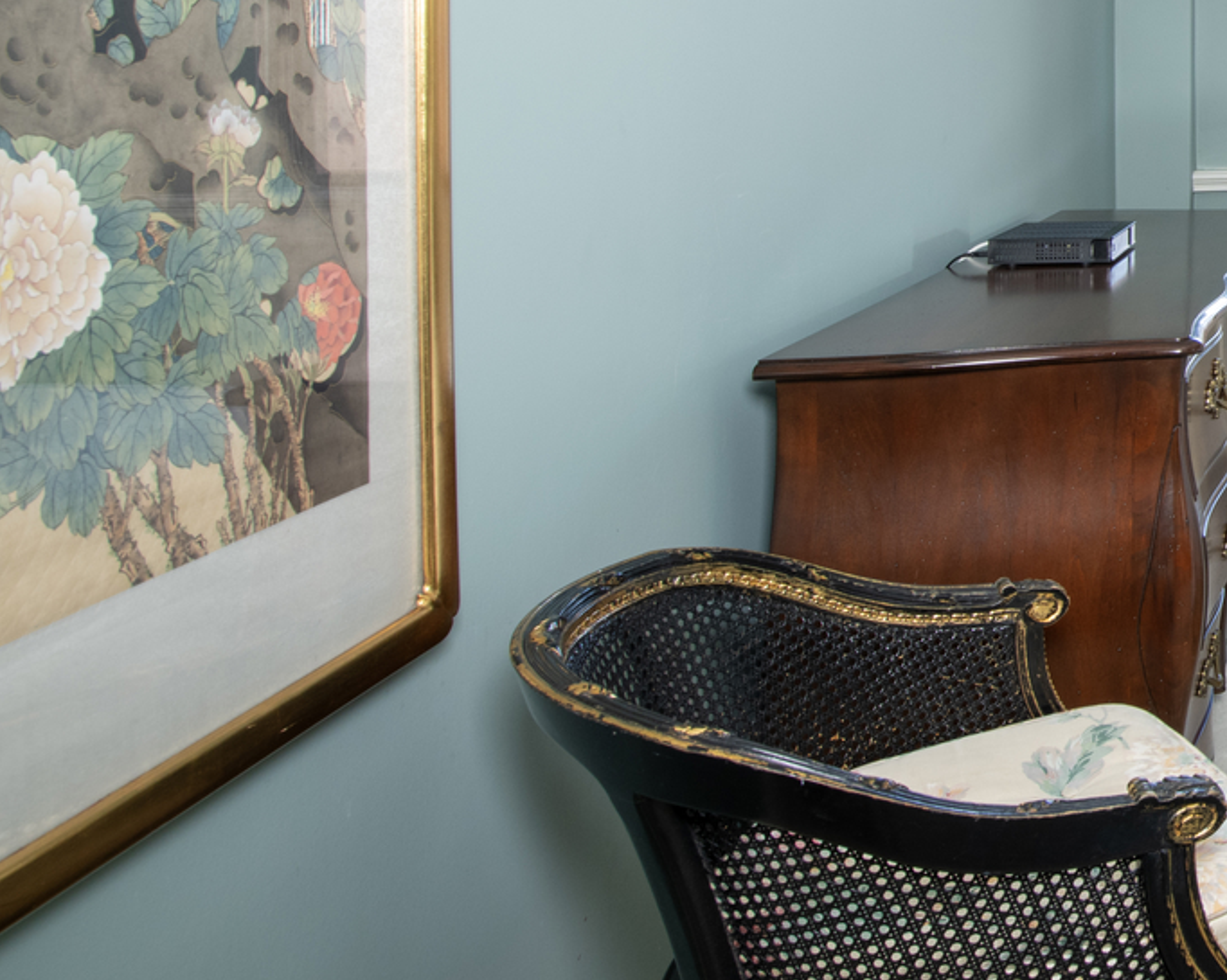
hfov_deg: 32.0
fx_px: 1343
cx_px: 1715
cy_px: 102
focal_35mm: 37
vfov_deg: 37.5
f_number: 11
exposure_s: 1/15
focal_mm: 14
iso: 320
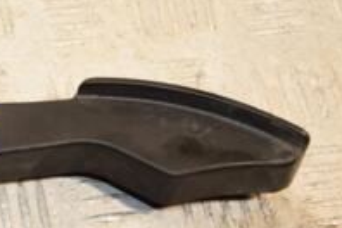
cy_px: 62
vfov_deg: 10.8
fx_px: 1206
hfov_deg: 15.1
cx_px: -143
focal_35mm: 127
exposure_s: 1/200
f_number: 7.1
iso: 800
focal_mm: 28
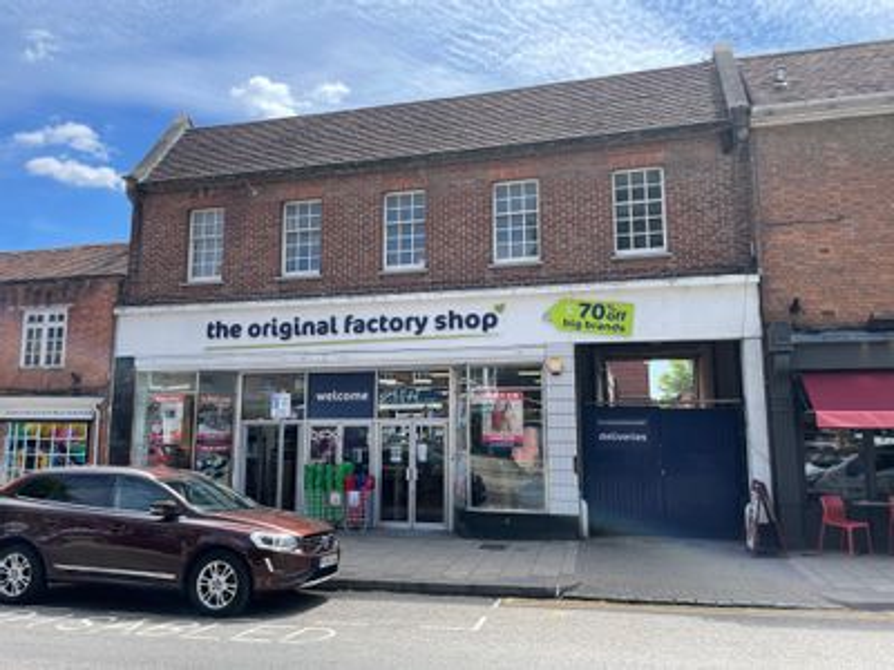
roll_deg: +0.2
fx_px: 671
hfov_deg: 67.3
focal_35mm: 26
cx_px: 447
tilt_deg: +8.2
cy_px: 335
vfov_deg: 53.1
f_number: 1.6
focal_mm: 4.2
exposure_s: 1/1383
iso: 32
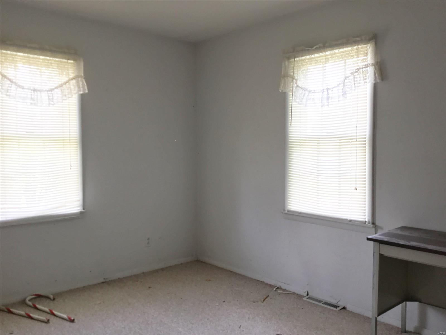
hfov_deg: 58.4
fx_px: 399
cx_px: 223
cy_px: 168
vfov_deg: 45.4
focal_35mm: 31
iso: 32
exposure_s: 1/40
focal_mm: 3.3
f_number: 2.4
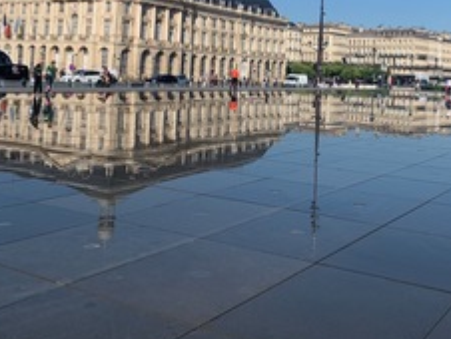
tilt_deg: -0.1
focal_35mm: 46
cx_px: 273
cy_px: 58
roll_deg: -1.9
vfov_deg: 30.6
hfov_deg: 41.0
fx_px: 600
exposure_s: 1/3086
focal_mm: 4.25
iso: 25
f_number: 1.8
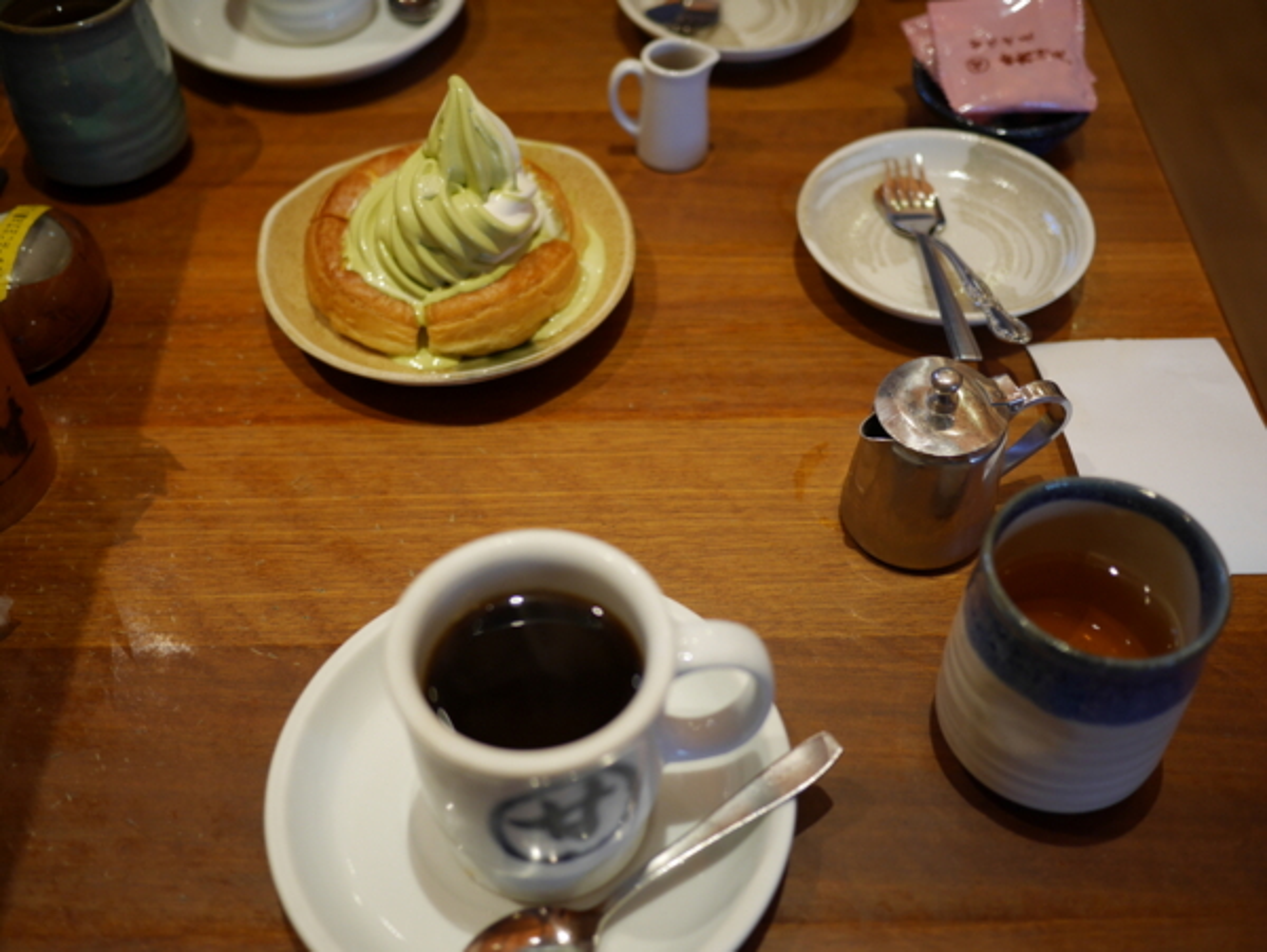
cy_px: 476
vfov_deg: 36.0
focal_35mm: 40
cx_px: 634
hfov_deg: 46.8
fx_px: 1465
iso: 400
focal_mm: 20
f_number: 1.7
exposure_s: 1/80
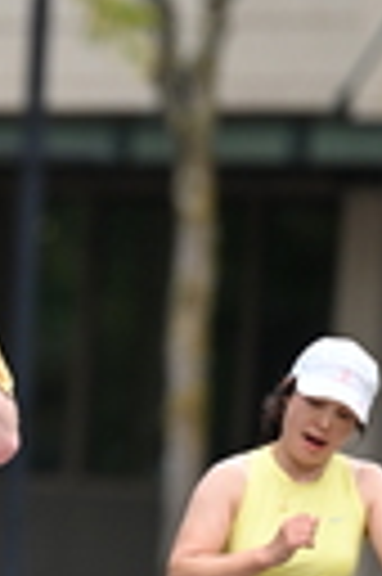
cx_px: -146
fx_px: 13708
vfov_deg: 2.4
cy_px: 284
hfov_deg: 1.6
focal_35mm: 859
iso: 640
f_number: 2.8
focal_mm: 200
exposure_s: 1/2000
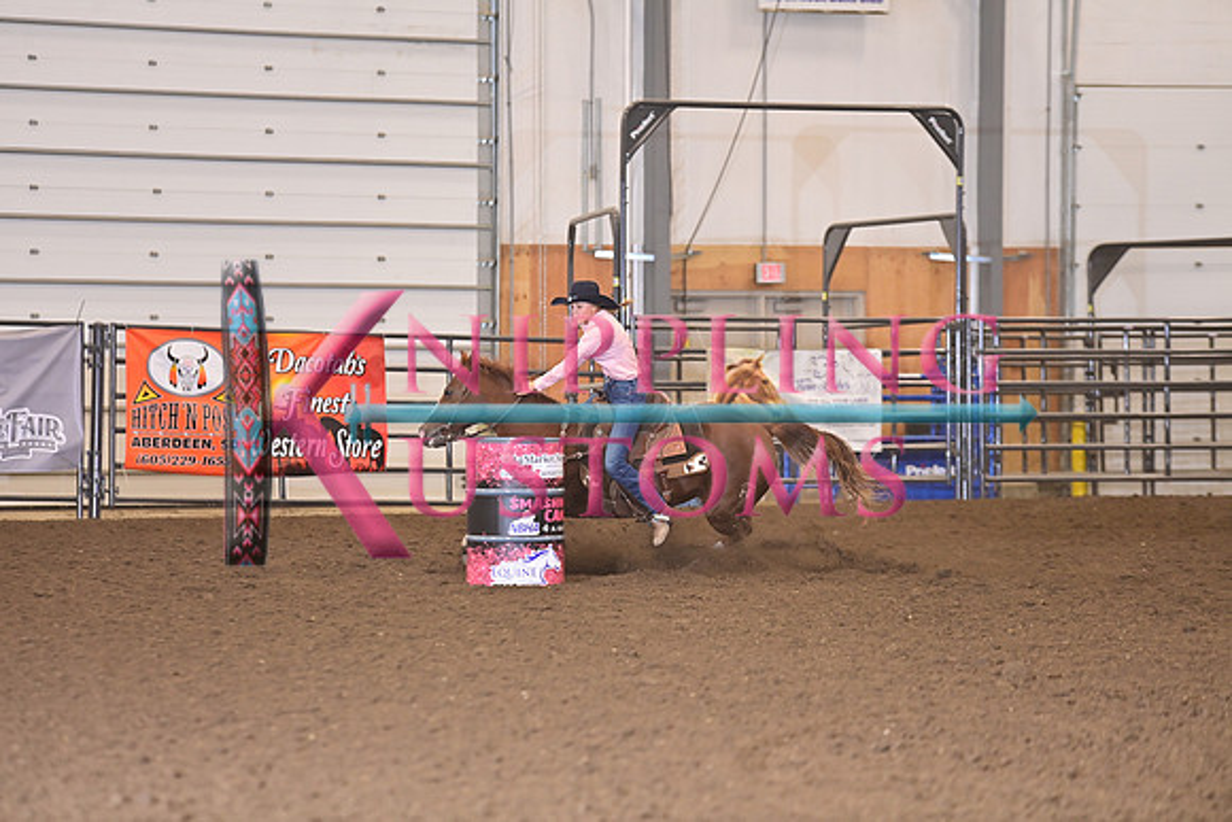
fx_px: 6846
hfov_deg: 10.3
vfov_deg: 6.9
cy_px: 411
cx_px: 616
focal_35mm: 200
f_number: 3.5
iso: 1600
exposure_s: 1/250
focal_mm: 200
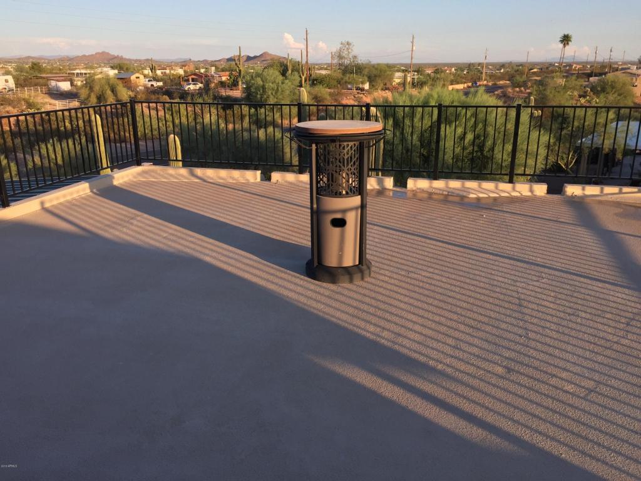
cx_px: 320
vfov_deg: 48.2
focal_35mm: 29
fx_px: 537
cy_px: 240
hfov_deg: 61.7
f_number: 2.2
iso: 32
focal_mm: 4.15
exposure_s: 1/618
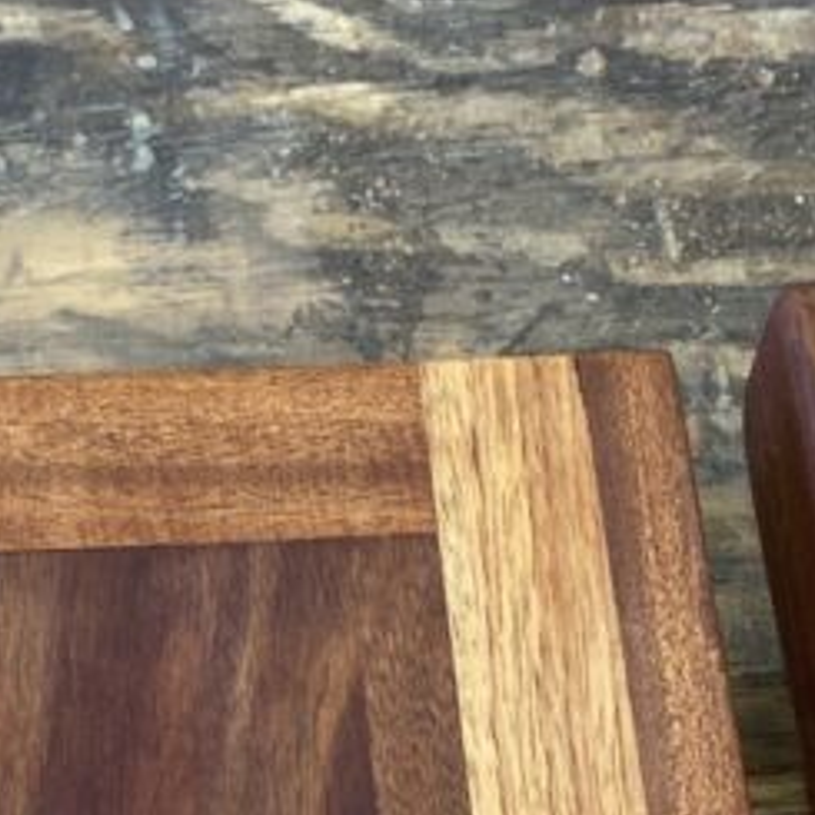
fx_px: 2557
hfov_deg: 17.8
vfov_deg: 15.6
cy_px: 1457
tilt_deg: -69.8
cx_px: 77
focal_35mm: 96
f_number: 1.8
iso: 100
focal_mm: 4.25
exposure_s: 1/120
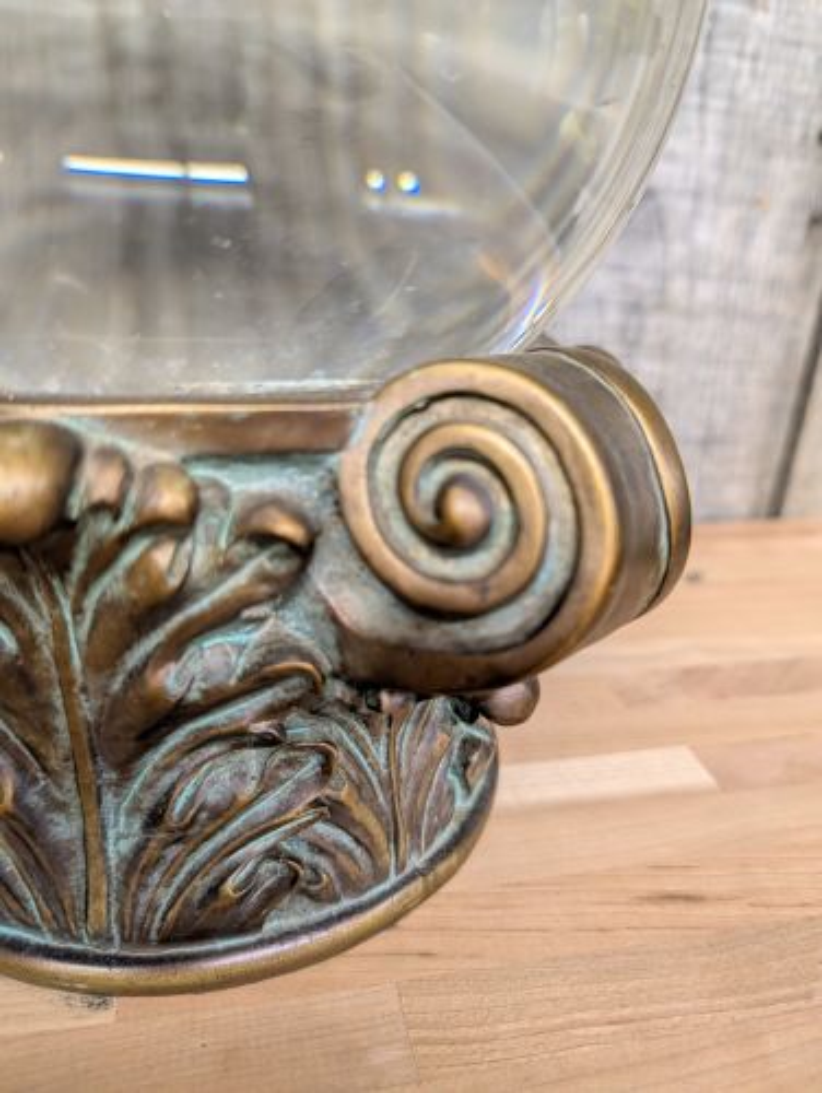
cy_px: 546
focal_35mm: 24
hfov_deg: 56.9
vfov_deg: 71.5
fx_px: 759
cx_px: 411
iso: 295
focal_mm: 6.9
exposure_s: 1/24
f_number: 1.68
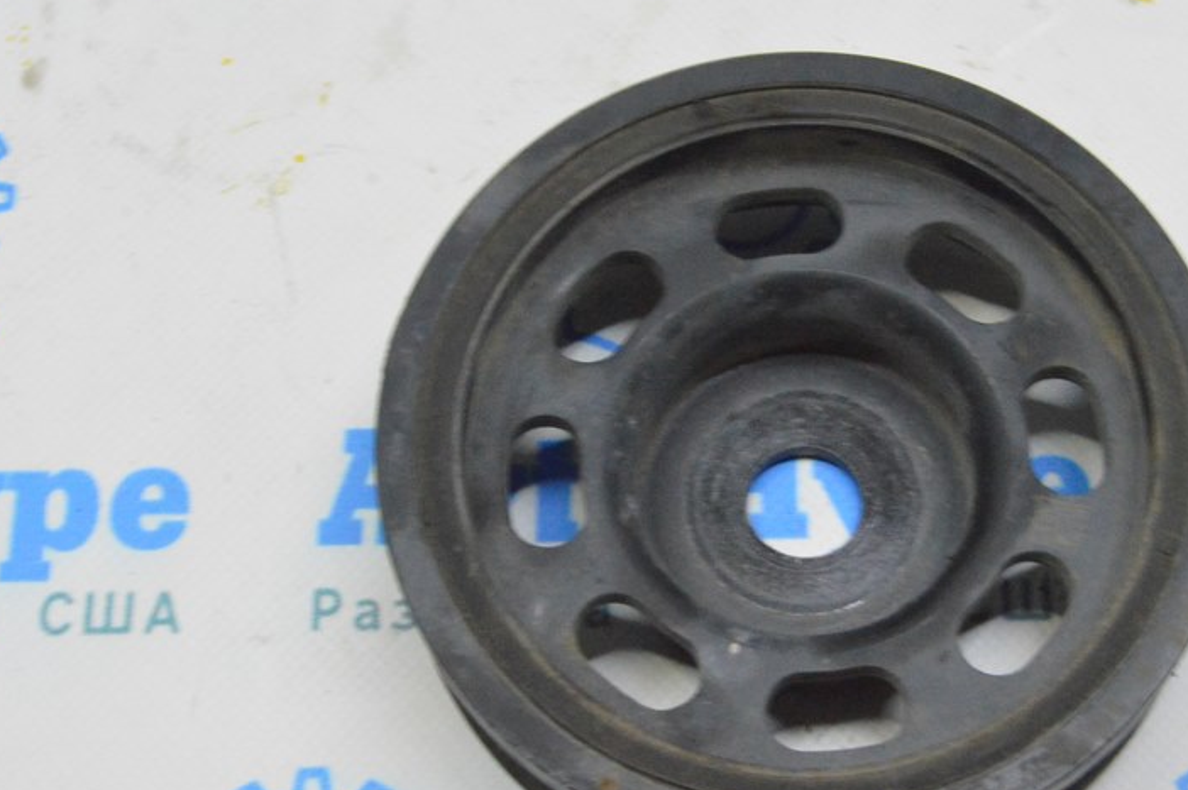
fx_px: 2308
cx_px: 763
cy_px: 387
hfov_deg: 28.7
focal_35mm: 70
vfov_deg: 19.4
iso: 6400
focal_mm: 32
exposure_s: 1/20
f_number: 20
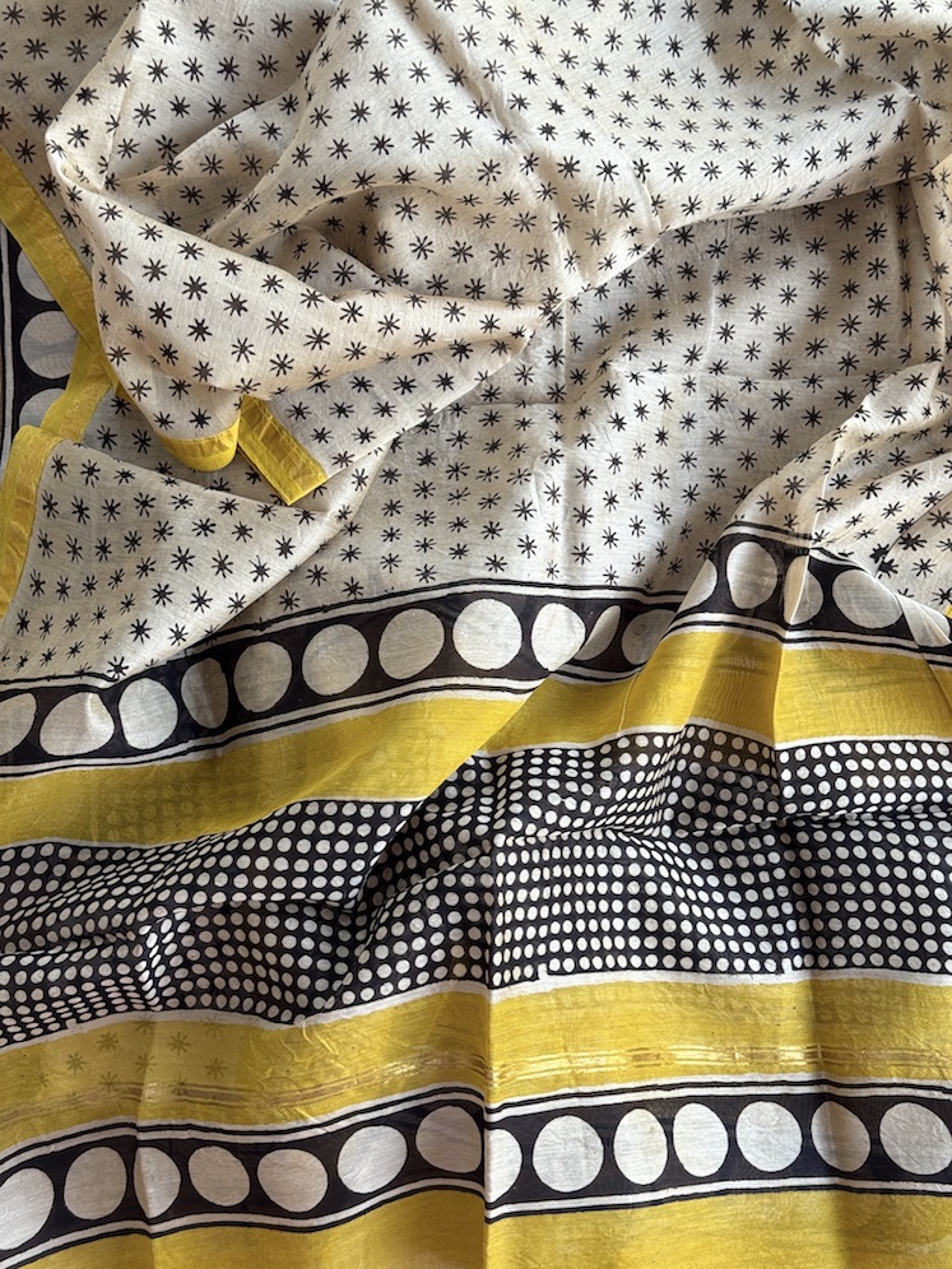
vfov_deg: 39.7
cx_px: 476
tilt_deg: -83.0
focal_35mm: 48
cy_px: 634
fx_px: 1760
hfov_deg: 30.3
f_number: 1.78
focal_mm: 6.76
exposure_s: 1/217
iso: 50
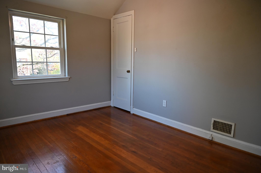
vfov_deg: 53.1
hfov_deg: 73.8
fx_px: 174
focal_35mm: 24
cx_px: 130
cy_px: 86
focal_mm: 24
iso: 900
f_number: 4
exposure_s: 1/125
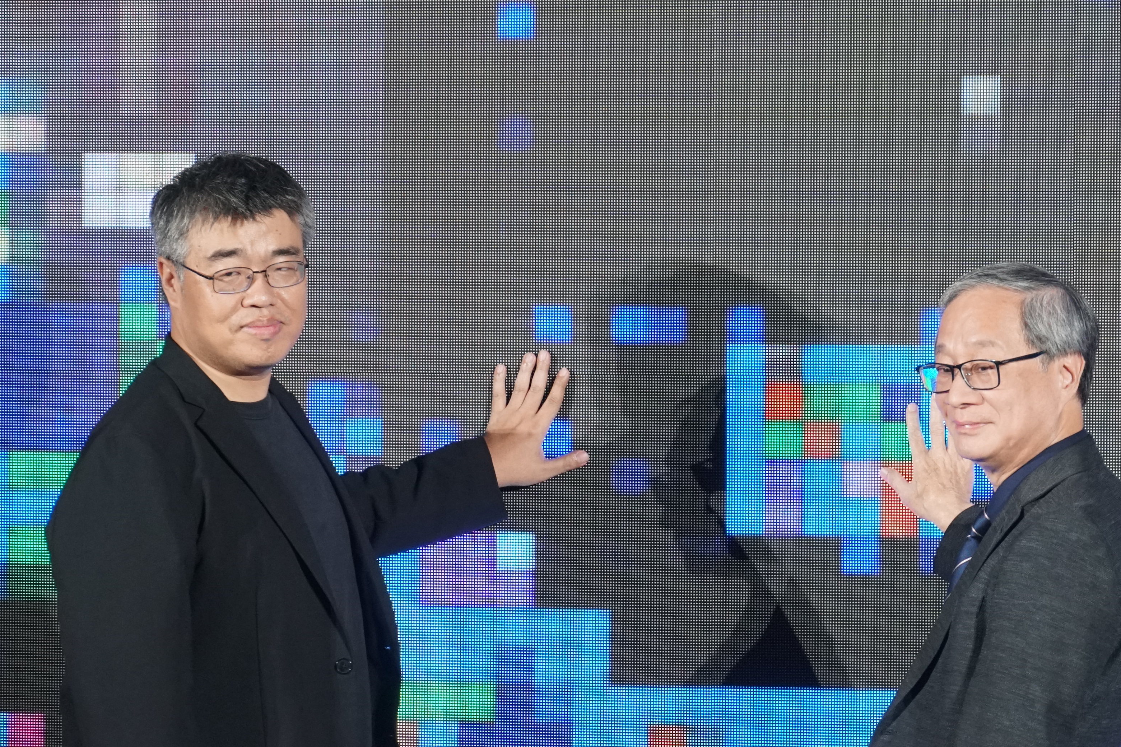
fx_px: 6911
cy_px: 532
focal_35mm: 222
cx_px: 896
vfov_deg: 6.2
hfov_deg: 9.3
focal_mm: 77
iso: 1250
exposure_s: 1/125
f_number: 5.6
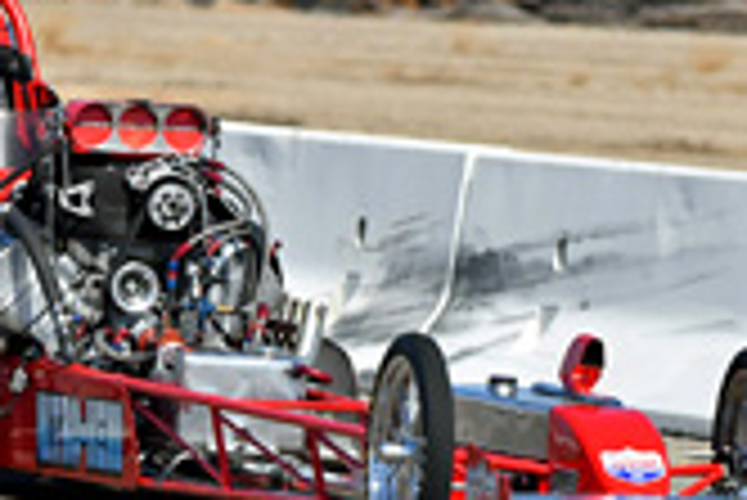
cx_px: -158
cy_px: 113
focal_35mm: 905
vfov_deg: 1.5
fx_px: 18795
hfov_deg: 2.3
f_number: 5.6
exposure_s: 1/1250
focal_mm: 200
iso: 160
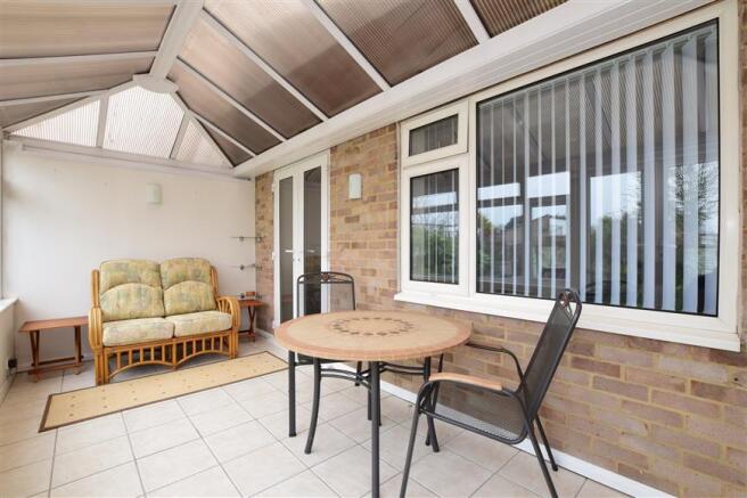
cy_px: 249
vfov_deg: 77.3
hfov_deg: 100.4
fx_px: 311
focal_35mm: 15
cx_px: 374
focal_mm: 10
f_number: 18
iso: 400
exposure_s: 1/4
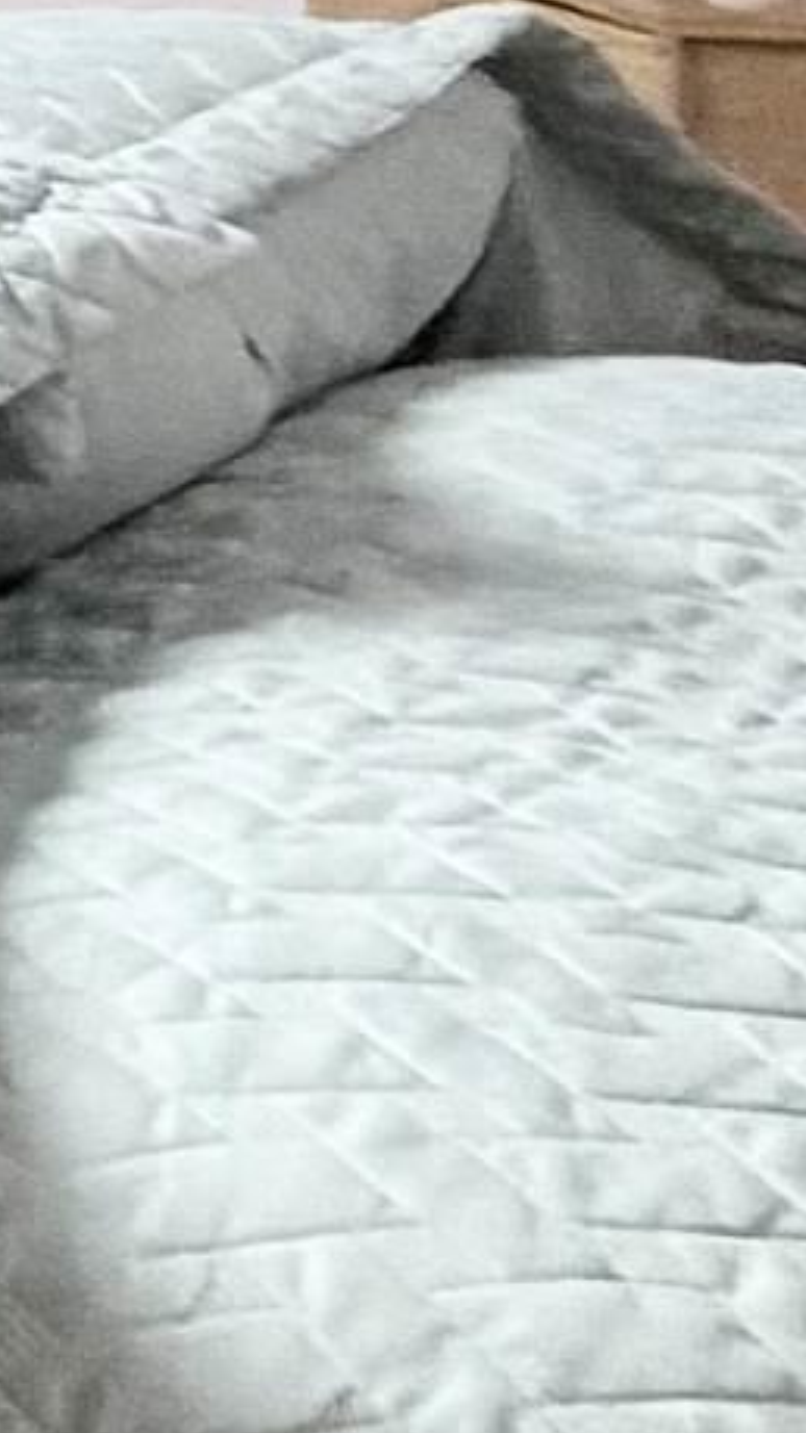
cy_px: -715
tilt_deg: -2.8
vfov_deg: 18.5
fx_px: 3878
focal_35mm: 102
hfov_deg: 5.3
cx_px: -3939
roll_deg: -0.8
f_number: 2.2
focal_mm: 2.22
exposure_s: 1/60
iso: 320
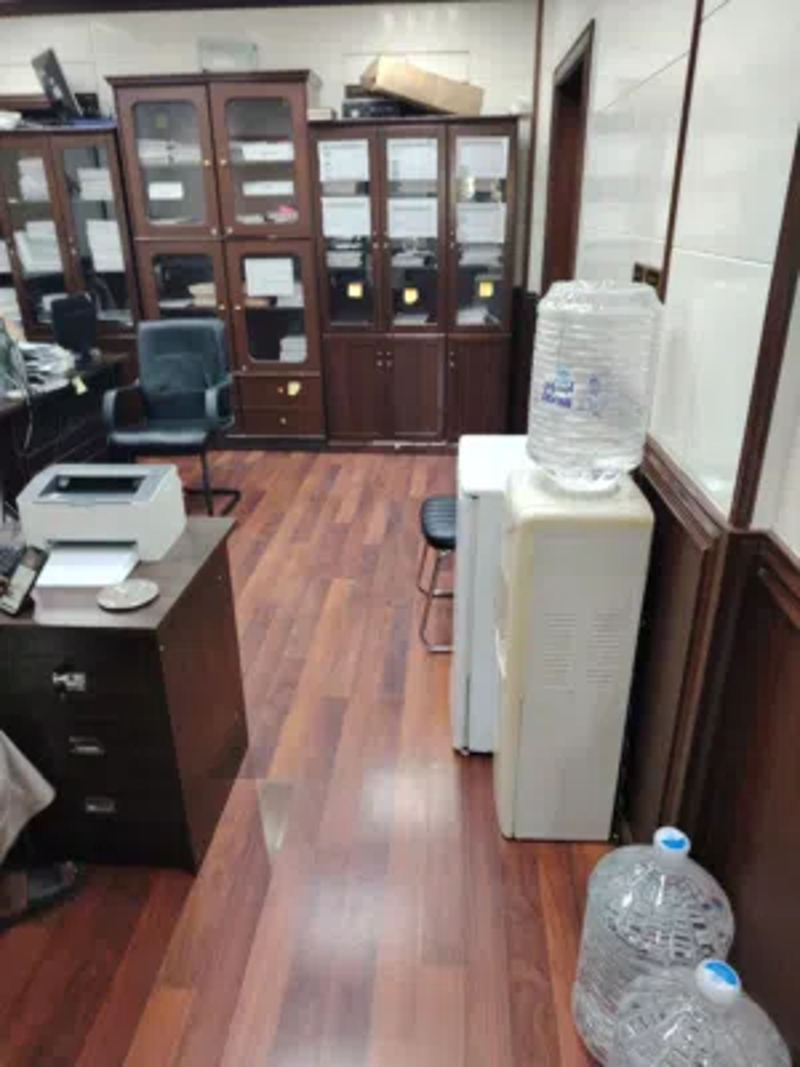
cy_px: 534
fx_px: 740
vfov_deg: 71.6
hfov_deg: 56.8
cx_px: 400
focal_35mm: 24
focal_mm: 5.25
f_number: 1.75
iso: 214
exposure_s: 1/50
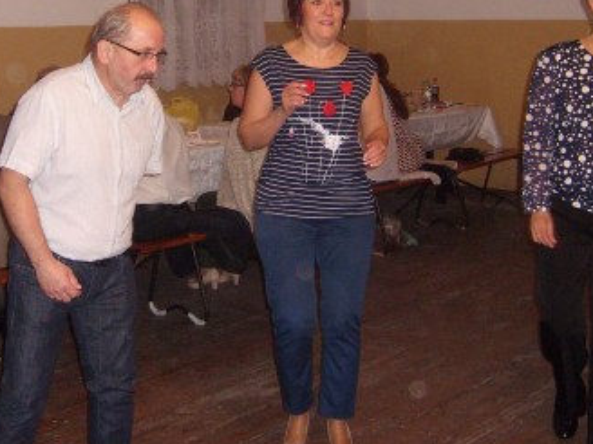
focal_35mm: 64
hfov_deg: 30.2
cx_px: 228
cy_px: 87
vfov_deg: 22.6
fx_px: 1096
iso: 300
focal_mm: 5.8
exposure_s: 1/30
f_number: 2.8
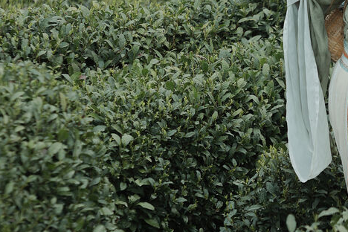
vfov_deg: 2.7
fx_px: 4833
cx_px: 230
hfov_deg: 4.1
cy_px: 109
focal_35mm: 500
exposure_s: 1/800
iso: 320
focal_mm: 195
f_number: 4
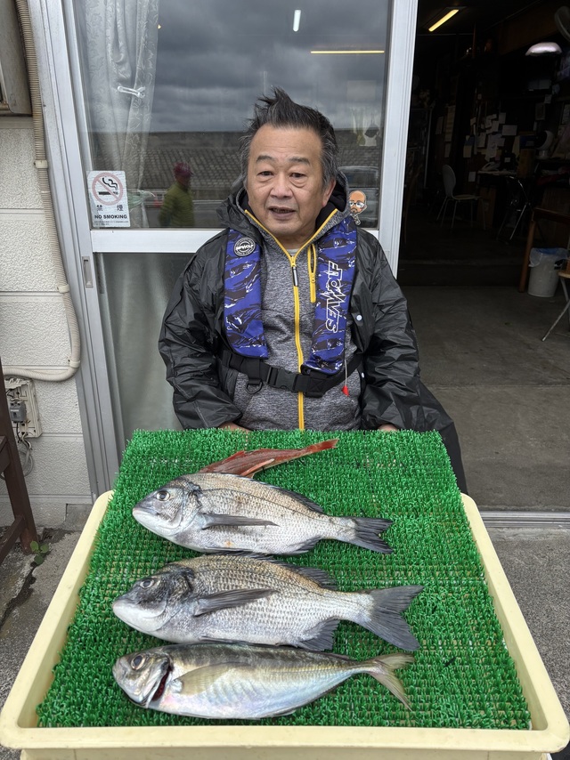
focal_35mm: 26
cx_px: 285
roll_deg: -0.4
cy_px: 380
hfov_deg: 53.0
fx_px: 571
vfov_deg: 67.3
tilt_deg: -22.2
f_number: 1.6
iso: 50
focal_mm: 5.96
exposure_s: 1/1037
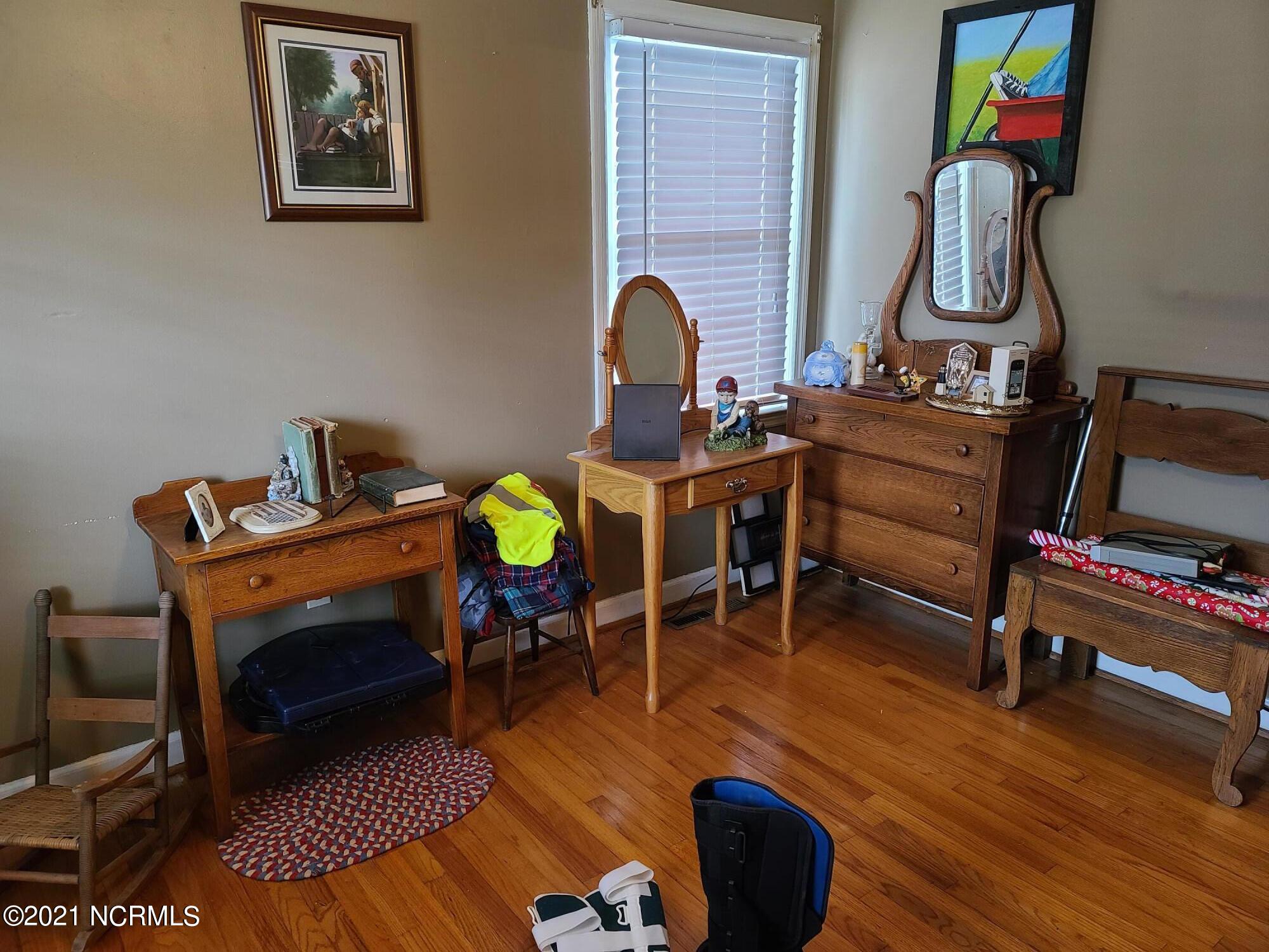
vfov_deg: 54.9
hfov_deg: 69.4
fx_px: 916
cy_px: 476
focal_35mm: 25
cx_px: 634
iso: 250
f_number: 1.8
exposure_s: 1/39
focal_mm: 7
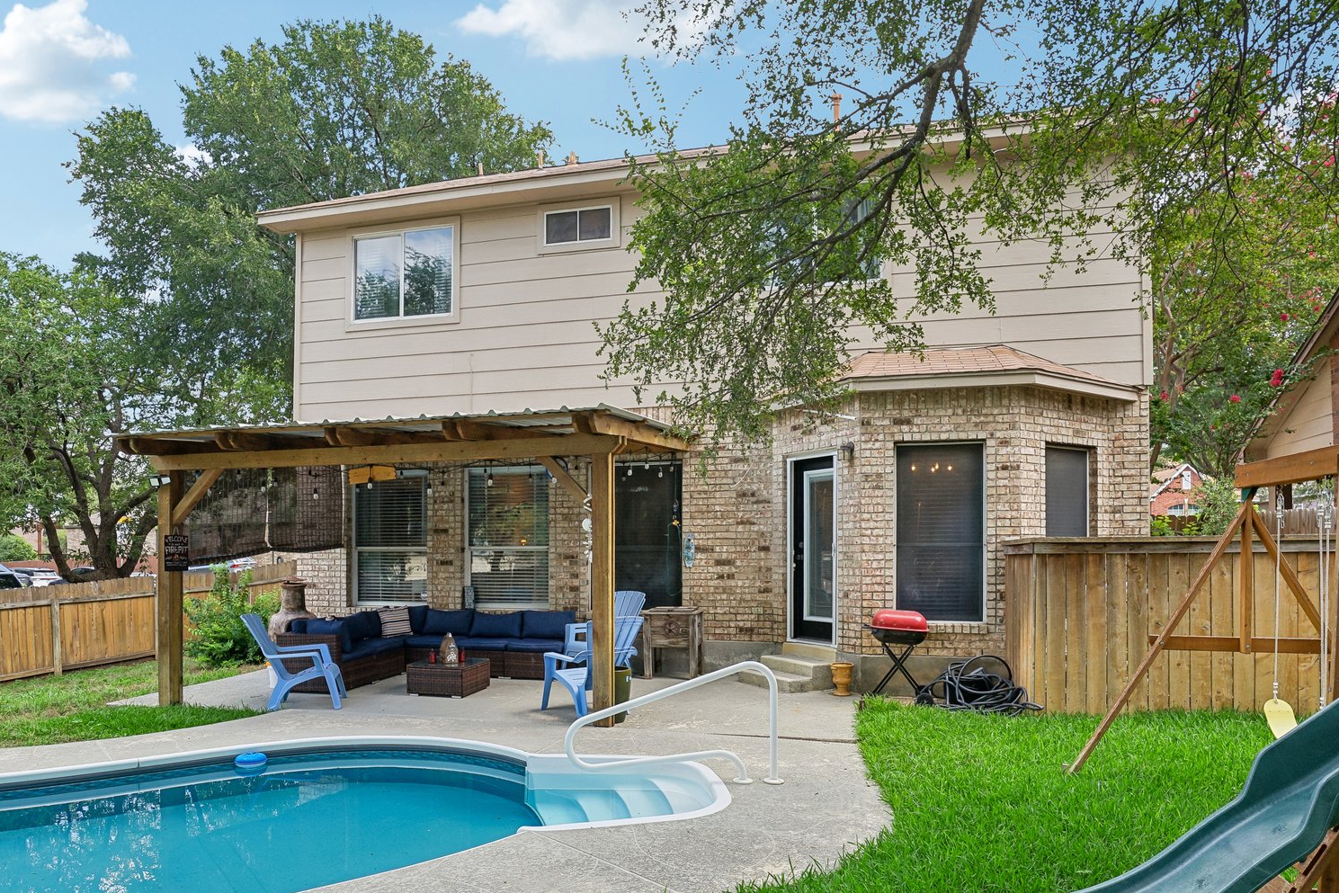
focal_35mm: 22
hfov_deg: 78.6
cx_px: 660
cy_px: 550
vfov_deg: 56.6
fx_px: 818
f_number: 8
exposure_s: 1/125
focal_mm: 16
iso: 200
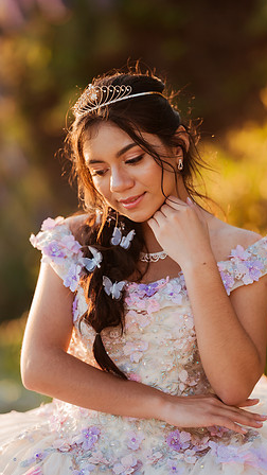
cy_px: 238
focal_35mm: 142
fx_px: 1787
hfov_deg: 8.5
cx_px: 133
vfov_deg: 15.1
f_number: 1.8
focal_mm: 135
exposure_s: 1/1000
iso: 320
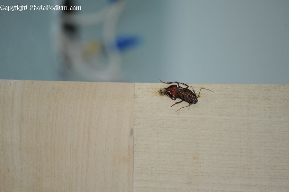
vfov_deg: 5.7
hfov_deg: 8.6
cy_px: 96
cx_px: 144
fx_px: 1926
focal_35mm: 240
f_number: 5.6
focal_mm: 240
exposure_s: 1/60
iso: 1600
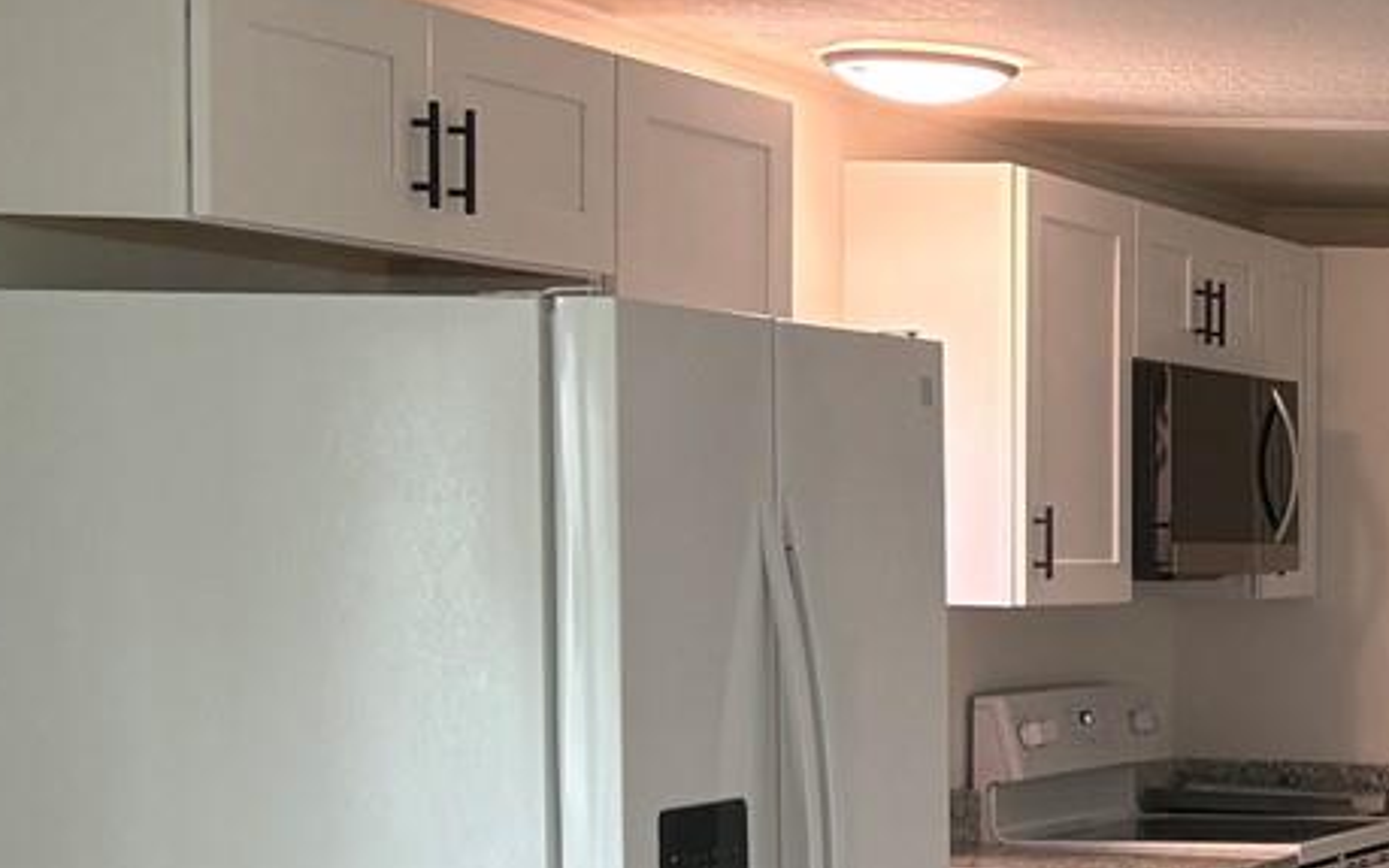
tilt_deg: -3.8
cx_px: 2040
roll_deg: -0.9
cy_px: 817
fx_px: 3635
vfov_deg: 13.5
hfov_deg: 19.2
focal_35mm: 96
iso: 100
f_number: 1.6
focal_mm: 5.96
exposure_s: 1/60
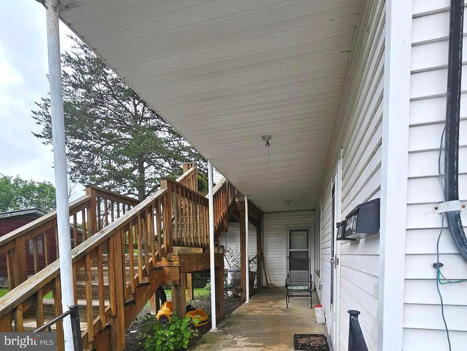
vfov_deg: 89.9
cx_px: 234
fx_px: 175
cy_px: 176
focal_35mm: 13
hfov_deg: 106.2
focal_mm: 1.74
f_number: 2.2
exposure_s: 1/225
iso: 32
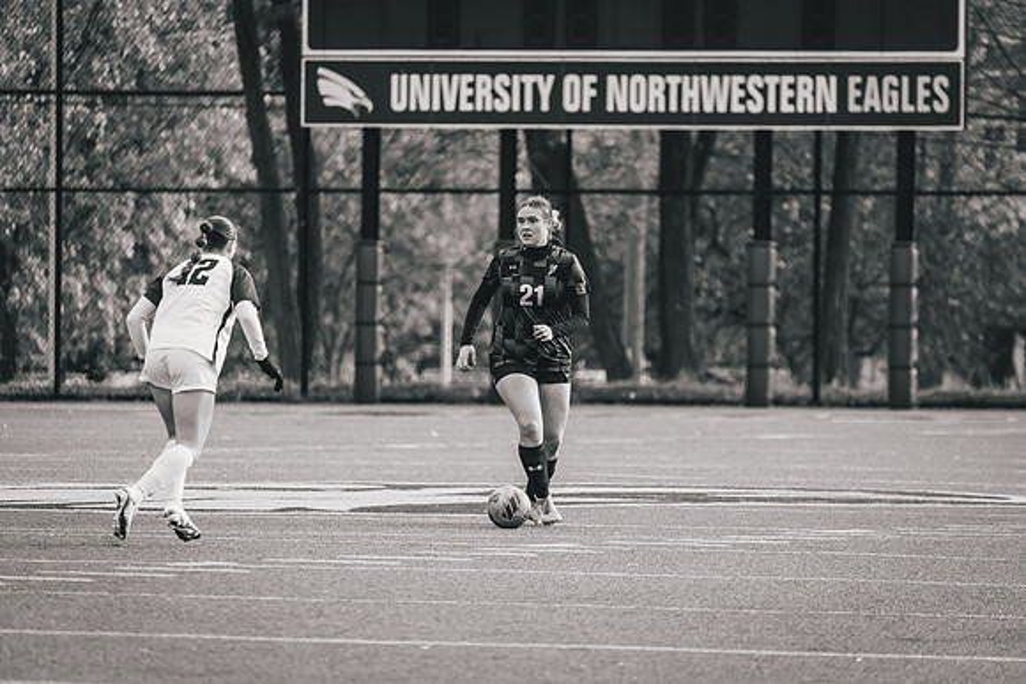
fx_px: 11432
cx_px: 513
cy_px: 342
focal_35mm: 401
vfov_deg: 3.4
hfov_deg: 5.1
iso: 800
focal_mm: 400
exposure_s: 1/800
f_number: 6.3
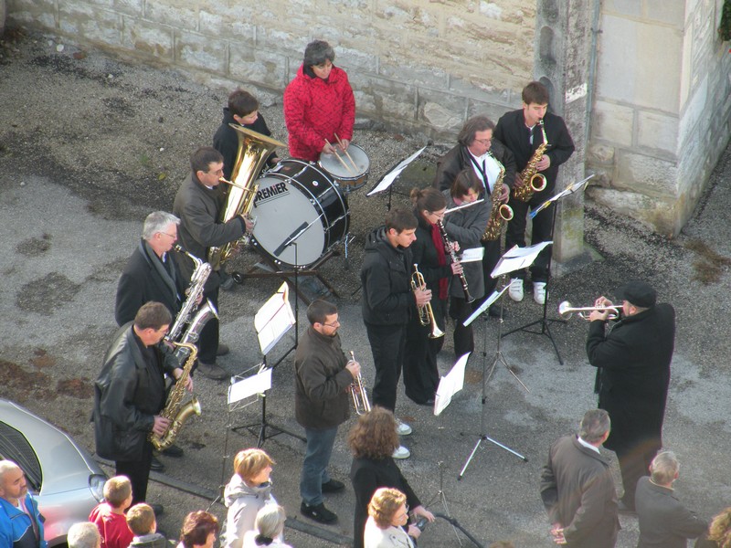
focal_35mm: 311
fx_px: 6568
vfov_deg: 4.8
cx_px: 366
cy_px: 274
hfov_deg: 6.4
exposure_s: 1/125
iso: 127
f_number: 4.5
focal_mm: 55
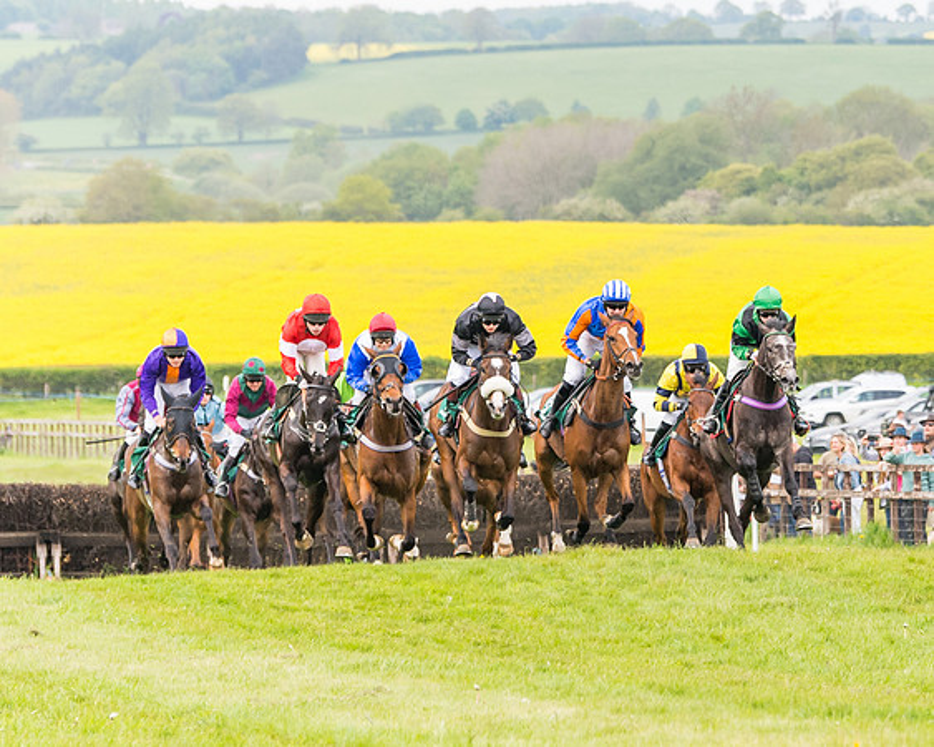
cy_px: 334
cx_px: 772
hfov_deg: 6.0
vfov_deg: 4.8
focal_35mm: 324
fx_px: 8965
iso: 640
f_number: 4
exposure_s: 1/1250
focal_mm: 130
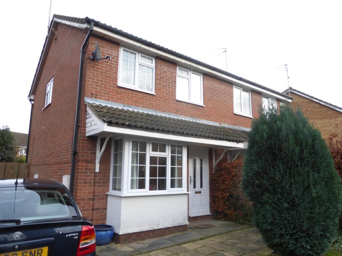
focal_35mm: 25
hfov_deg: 69.4
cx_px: 171
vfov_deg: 54.9
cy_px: 128
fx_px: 247
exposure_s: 1/125
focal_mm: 4.3
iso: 100
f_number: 3.5
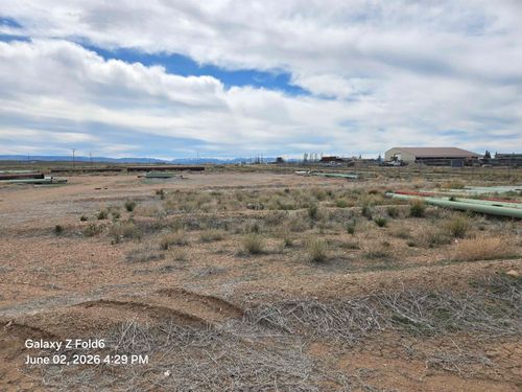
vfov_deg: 58.9
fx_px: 347
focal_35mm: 23
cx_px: 261
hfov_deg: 73.9
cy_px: 196
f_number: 1.8
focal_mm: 5.4
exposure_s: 1/2921
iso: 32
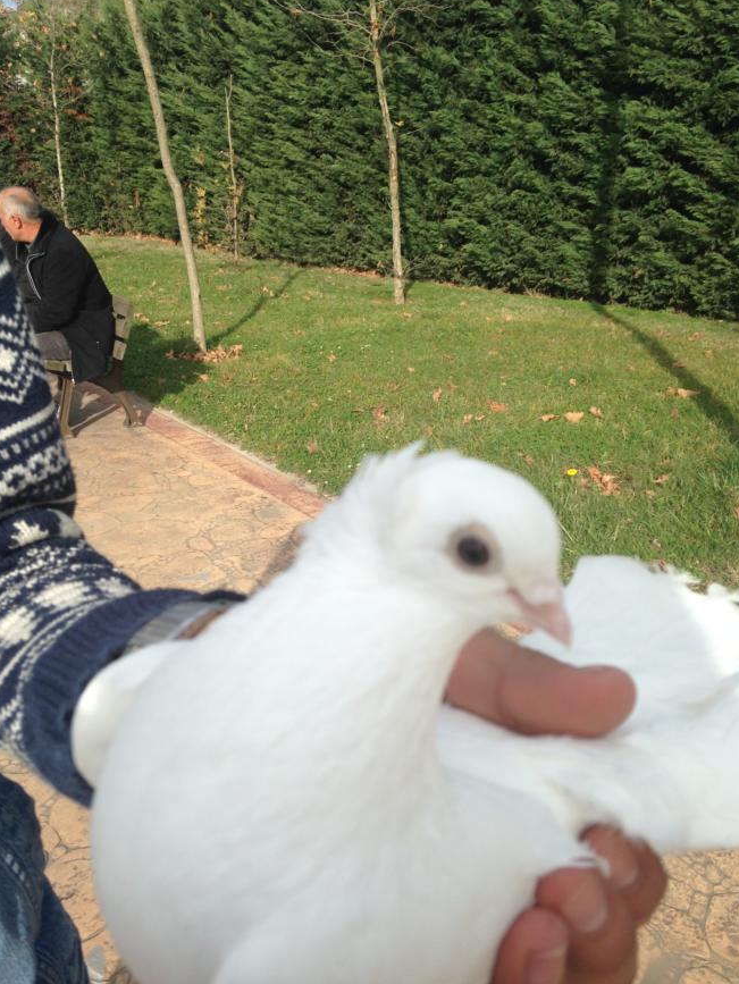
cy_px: 490
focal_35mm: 35
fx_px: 996
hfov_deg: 40.7
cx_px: 352
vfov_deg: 52.6
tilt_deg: -15.7
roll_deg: -1.1
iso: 50
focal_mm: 4.12
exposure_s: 1/1506
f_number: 2.4
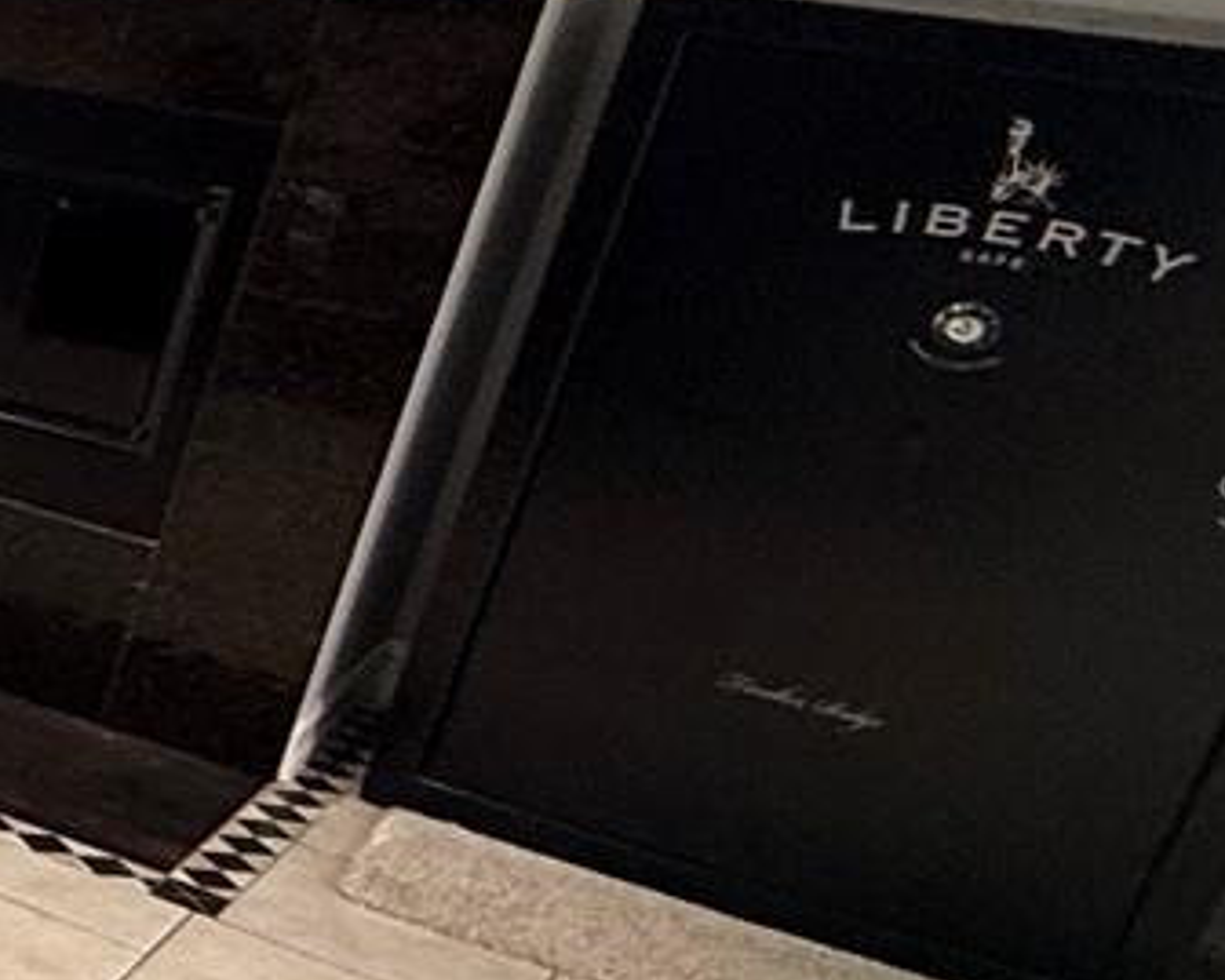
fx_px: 2357
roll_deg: -3.5
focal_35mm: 65
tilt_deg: -20.9
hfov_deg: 17.7
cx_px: -1356
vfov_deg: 23.5
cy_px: 499
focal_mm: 2.22
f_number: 2.2
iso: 200
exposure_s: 1/60
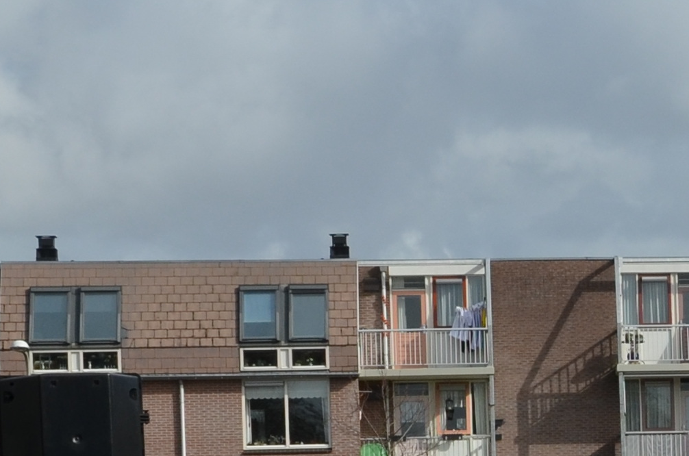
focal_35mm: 191
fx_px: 3647
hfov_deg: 10.0
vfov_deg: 7.1
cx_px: 1381
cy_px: 558
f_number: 9
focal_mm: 26
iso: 200
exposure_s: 1/640
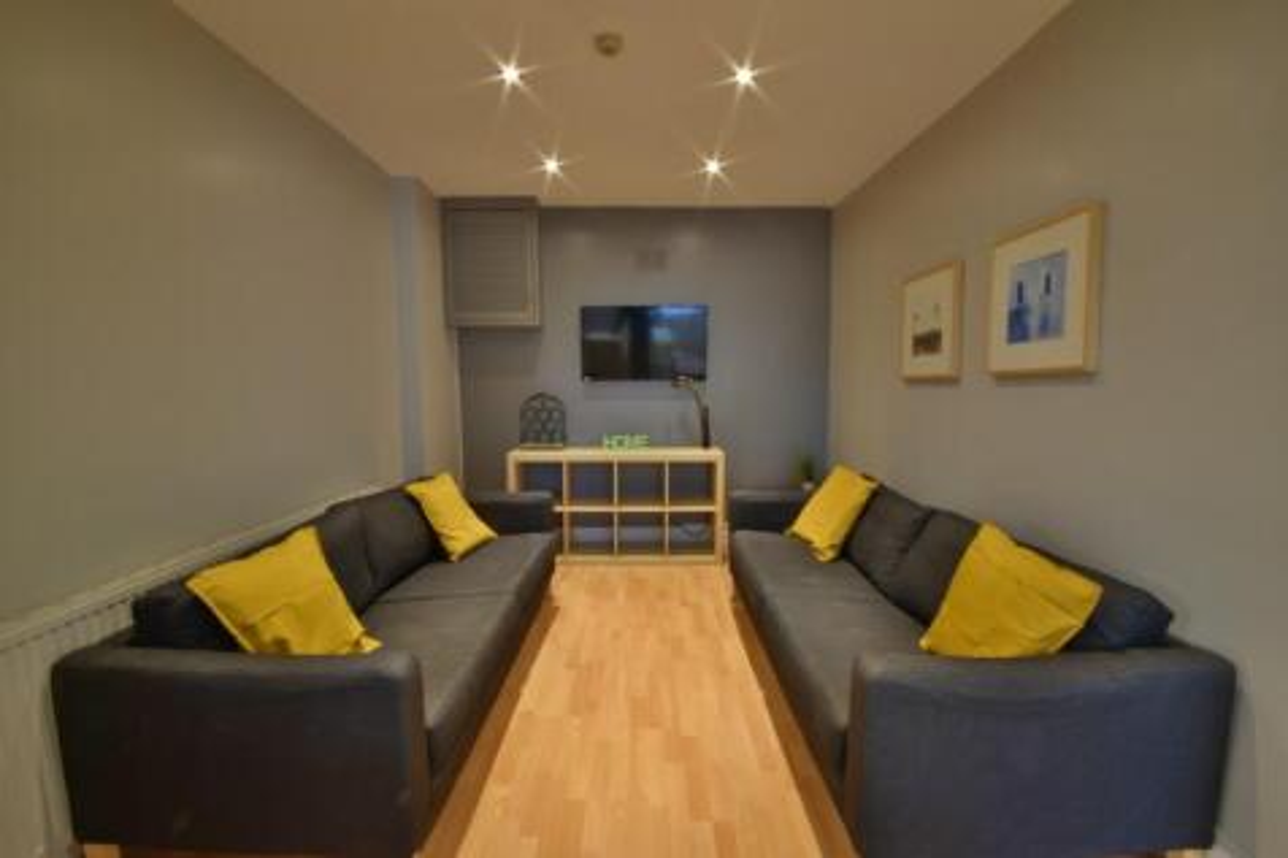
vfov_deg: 77.3
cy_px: 429
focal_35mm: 15
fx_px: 536
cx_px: 644
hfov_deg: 100.4
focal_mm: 10
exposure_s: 20
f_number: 22
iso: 100
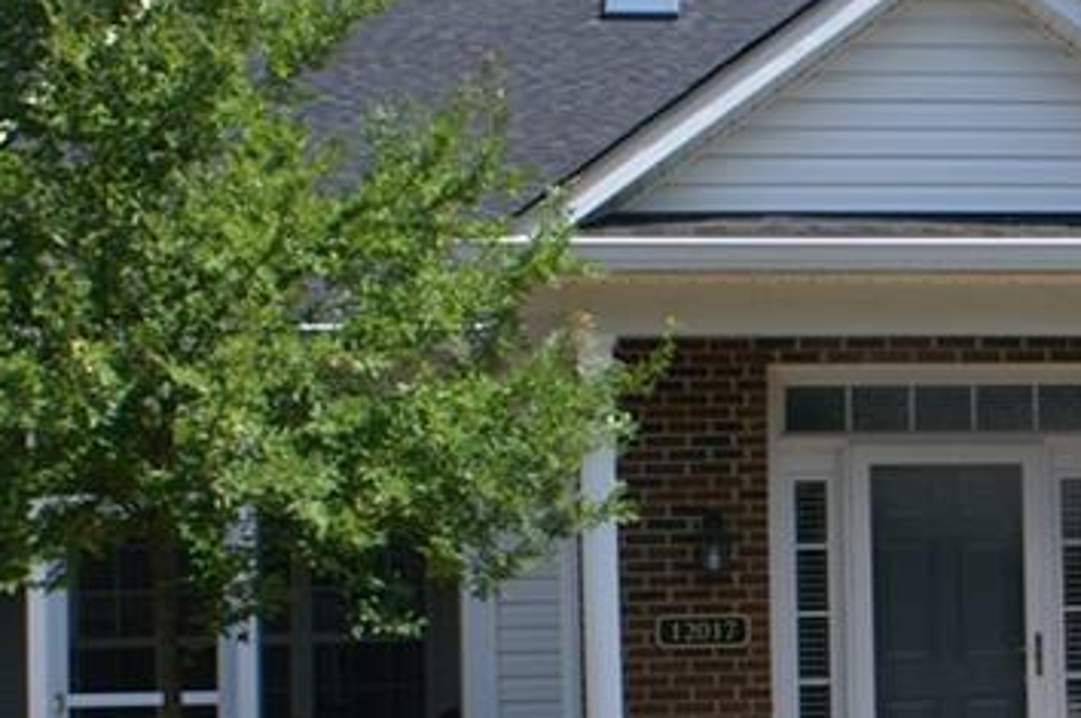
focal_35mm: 78
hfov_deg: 24.5
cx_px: 1142
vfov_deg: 17.3
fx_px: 2339
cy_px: 611
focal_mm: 18
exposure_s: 1/125
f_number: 11
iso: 100
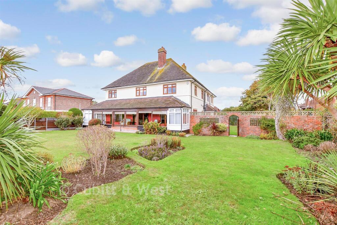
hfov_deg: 100.4
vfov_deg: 77.3
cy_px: 112
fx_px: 140
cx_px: 168
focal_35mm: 15
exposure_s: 1/160
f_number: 8
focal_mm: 10
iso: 500
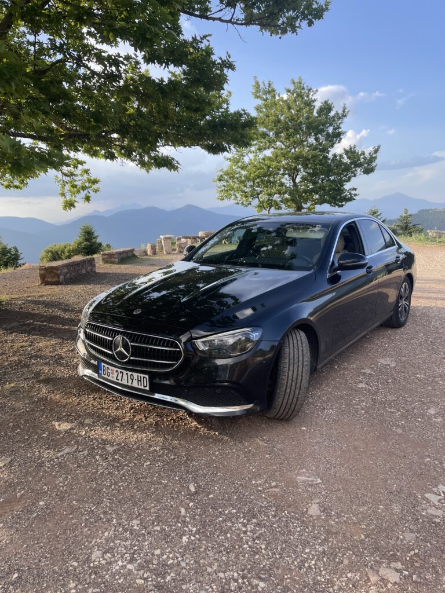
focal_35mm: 25
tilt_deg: -8.2
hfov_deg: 54.9
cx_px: 222
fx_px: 429
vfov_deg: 69.4
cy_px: 296
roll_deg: +1.9
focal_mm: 5.1
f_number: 1.6
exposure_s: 1/775
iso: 32
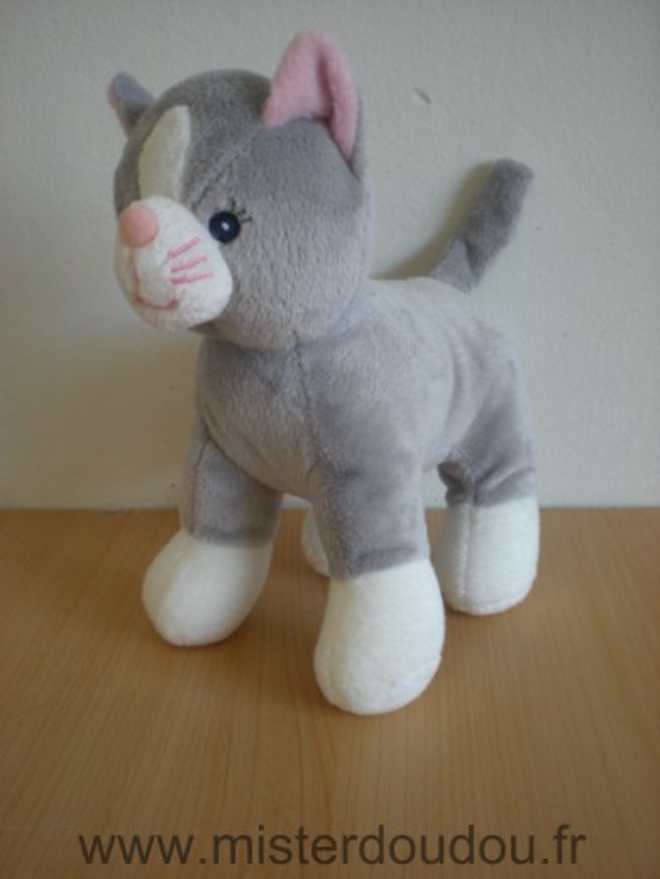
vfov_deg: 49.0
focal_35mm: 38
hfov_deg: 37.7
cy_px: 440
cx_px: 330
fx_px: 966
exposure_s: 1/17.8
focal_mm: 6.3
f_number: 3.1
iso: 64
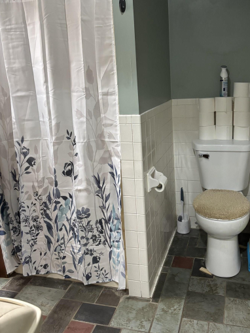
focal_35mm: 34
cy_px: 127
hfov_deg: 41.7
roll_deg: +2.9
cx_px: 132
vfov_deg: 53.4
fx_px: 328
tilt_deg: -10.2
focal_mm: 5.96
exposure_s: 1/60
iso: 400
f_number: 1.6
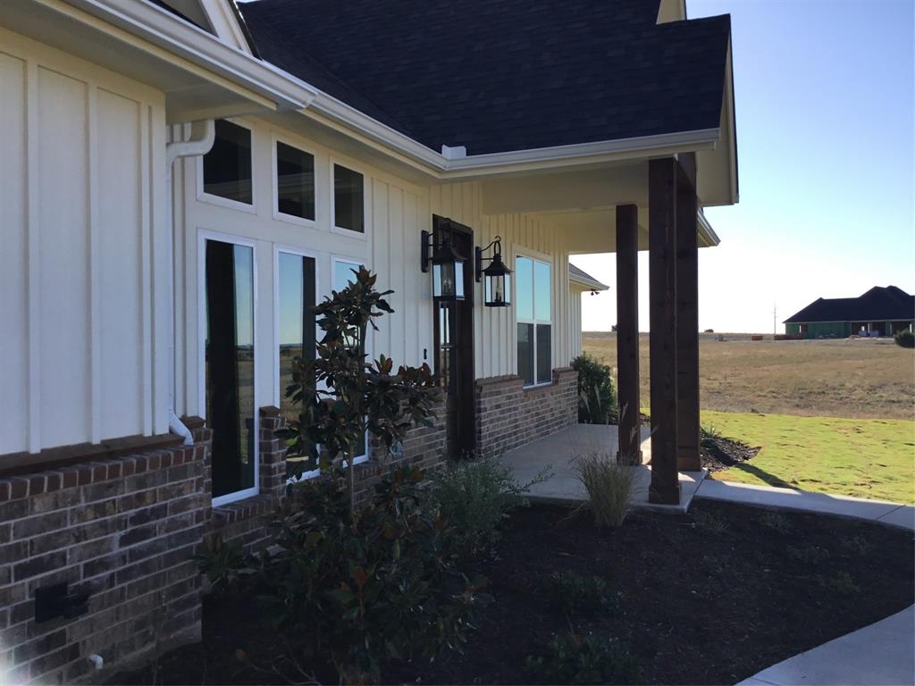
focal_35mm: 31
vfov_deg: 45.4
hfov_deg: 58.4
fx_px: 819
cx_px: 458
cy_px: 343
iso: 25
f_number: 2.4
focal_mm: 3.3
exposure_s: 1/886
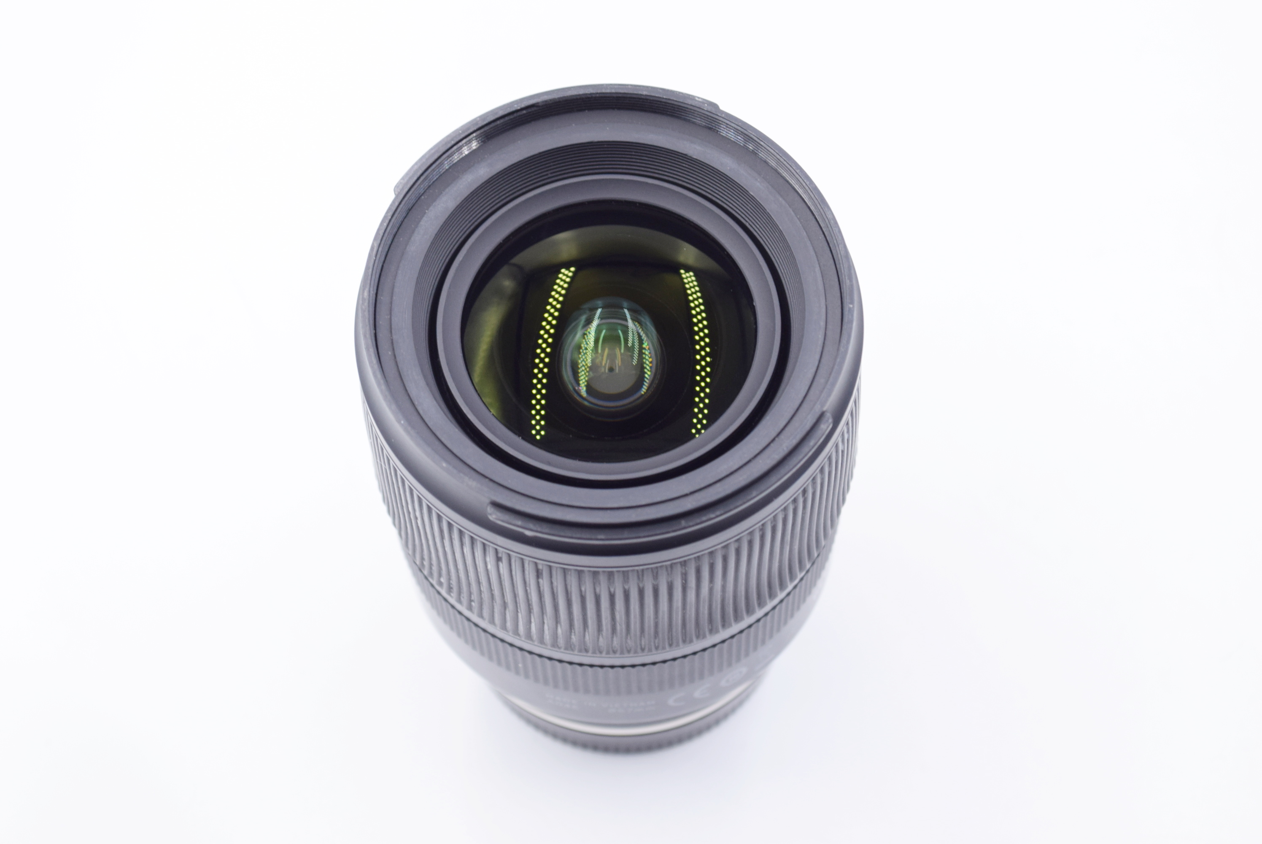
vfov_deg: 17.5
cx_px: 631
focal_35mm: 78
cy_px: 422
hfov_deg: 26.0
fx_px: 2736
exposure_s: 1/125
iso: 400
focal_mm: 52
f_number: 7.1
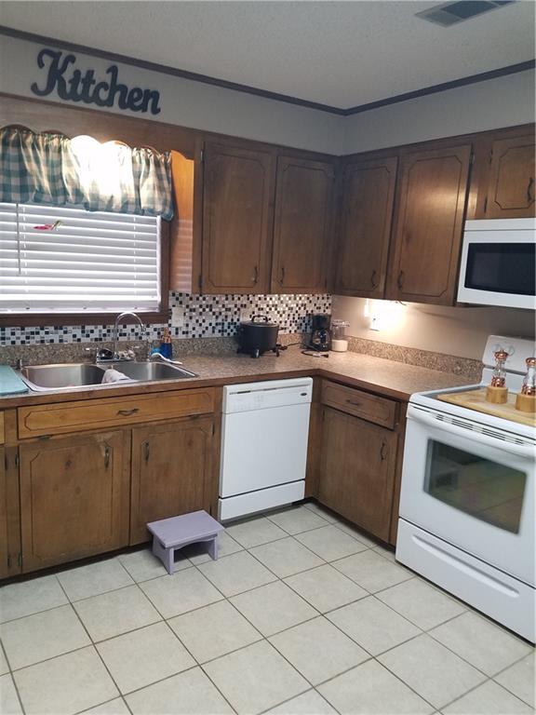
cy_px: 358
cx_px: 268
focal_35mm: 26
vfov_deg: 67.3
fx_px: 537
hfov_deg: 53.1
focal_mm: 4.2
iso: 160
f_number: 1.7
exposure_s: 1/30
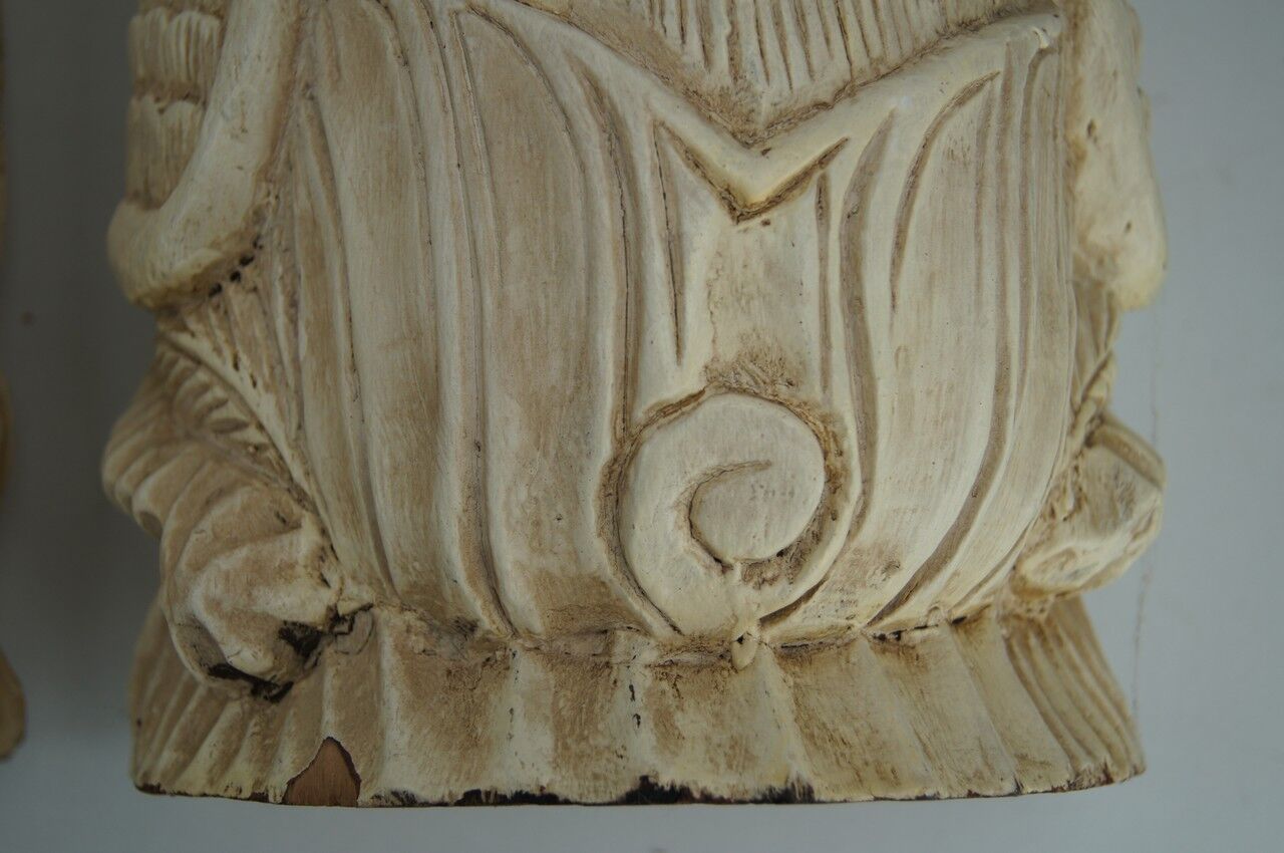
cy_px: 426
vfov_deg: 25.7
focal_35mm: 52
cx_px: 642
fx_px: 1870
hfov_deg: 37.9
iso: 100
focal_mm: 35
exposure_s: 1/160
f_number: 4.5
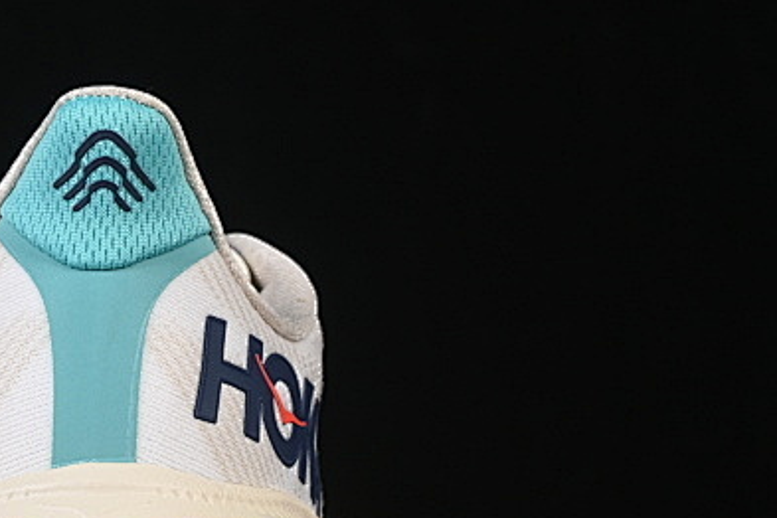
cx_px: -111
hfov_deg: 9.9
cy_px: 310
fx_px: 4446
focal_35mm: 206
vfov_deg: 6.7
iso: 160
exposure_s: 1/80
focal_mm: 50
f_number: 8
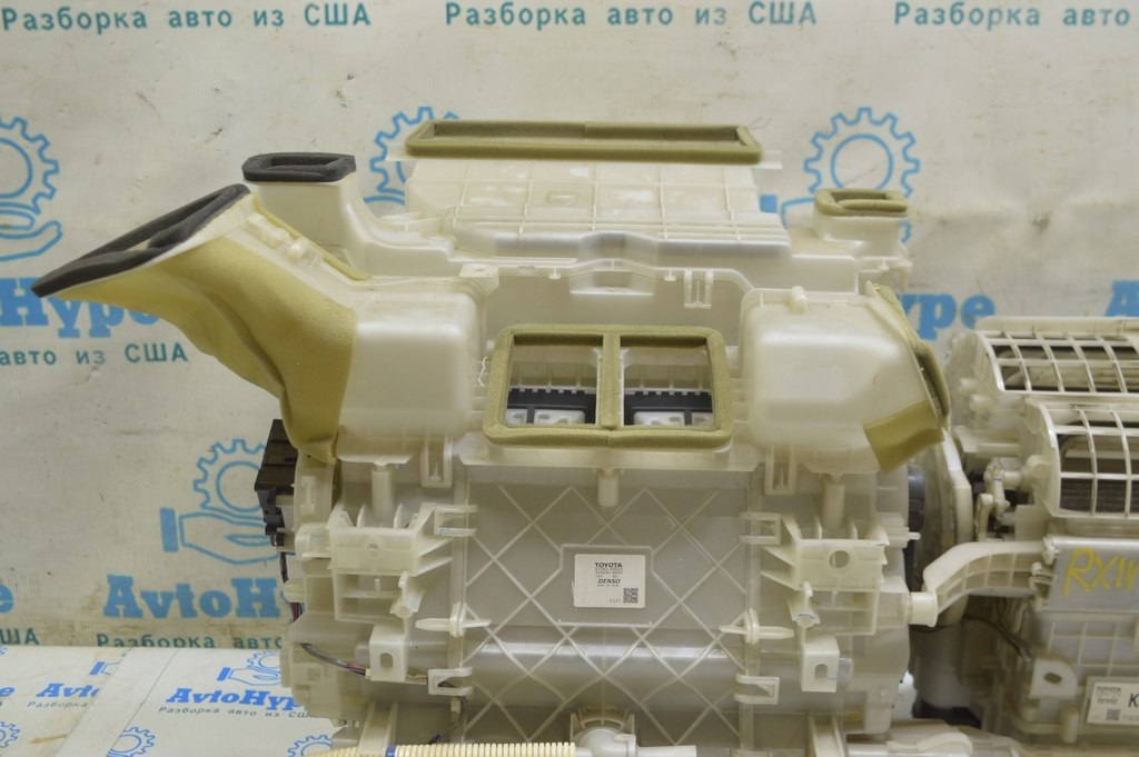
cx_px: 570
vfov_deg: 33.0
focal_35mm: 40
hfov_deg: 48.0
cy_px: 378
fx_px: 1280
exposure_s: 1/20
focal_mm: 27
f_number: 5.6
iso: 400
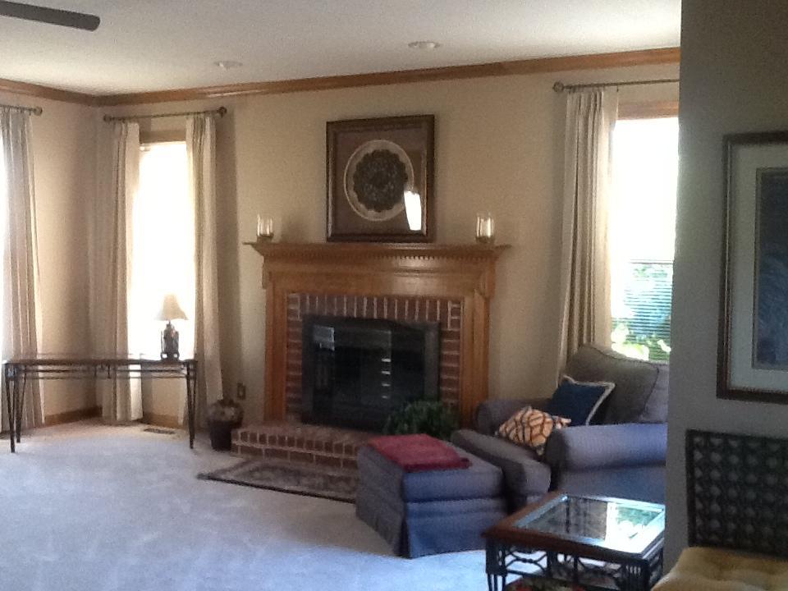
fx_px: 1002
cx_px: 394
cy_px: 296
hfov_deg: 42.9
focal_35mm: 44
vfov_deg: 32.9
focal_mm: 2.03
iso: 200
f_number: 2.4
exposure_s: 1/30
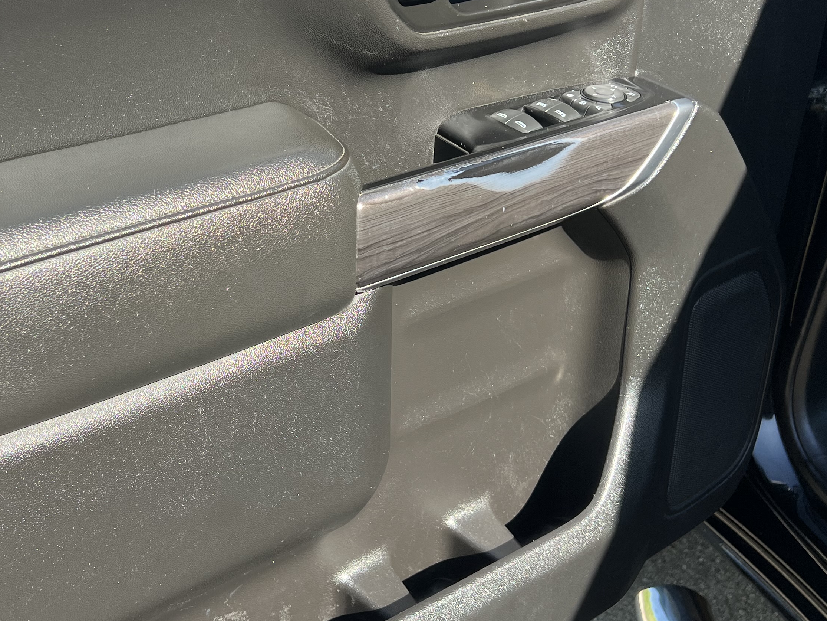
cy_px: 272
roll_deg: +0.5
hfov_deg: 39.9
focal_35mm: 47
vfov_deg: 30.9
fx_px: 1123
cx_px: 276
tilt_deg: -29.0
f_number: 1.5
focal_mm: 5.7
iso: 50
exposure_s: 1/646
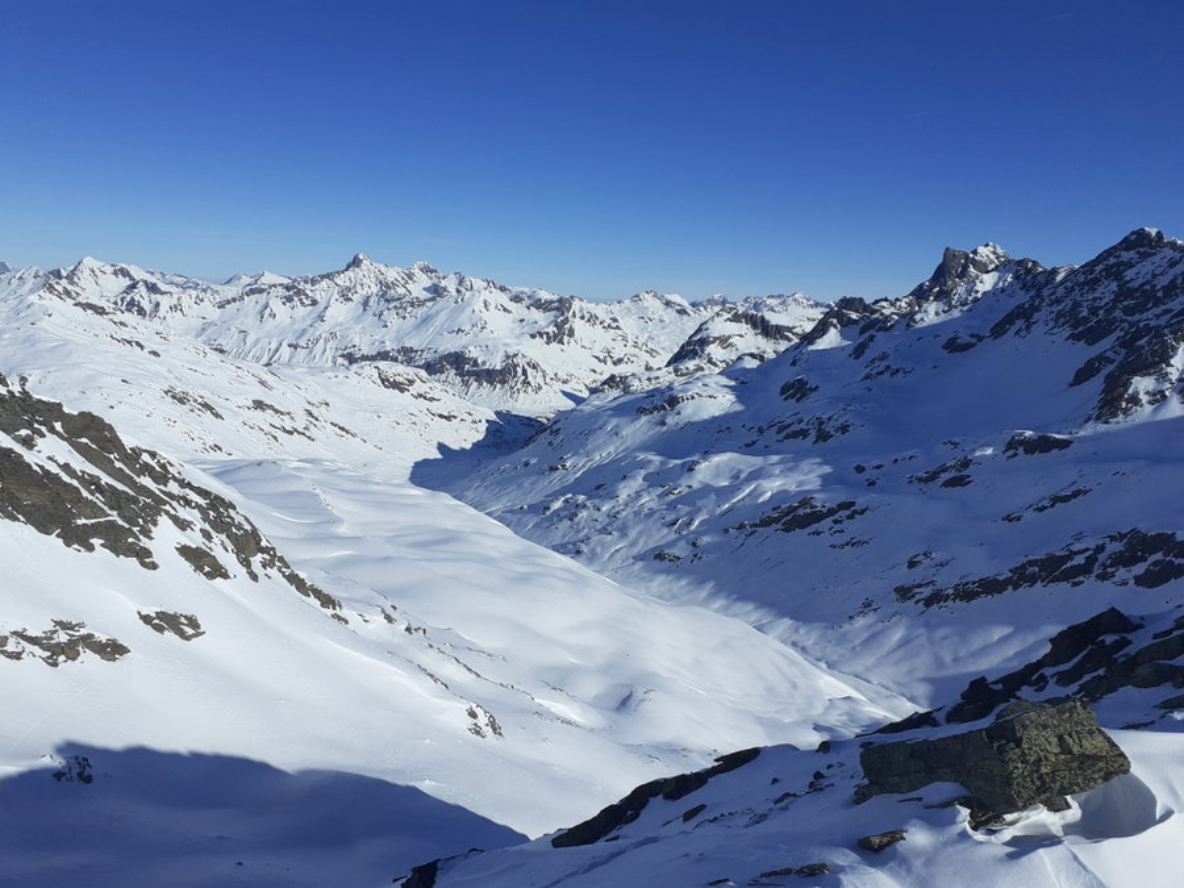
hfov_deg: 65.3
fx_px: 924
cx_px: 592
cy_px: 444
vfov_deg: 51.4
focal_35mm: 27
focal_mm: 3.6
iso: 40
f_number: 1.9
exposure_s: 1/5682
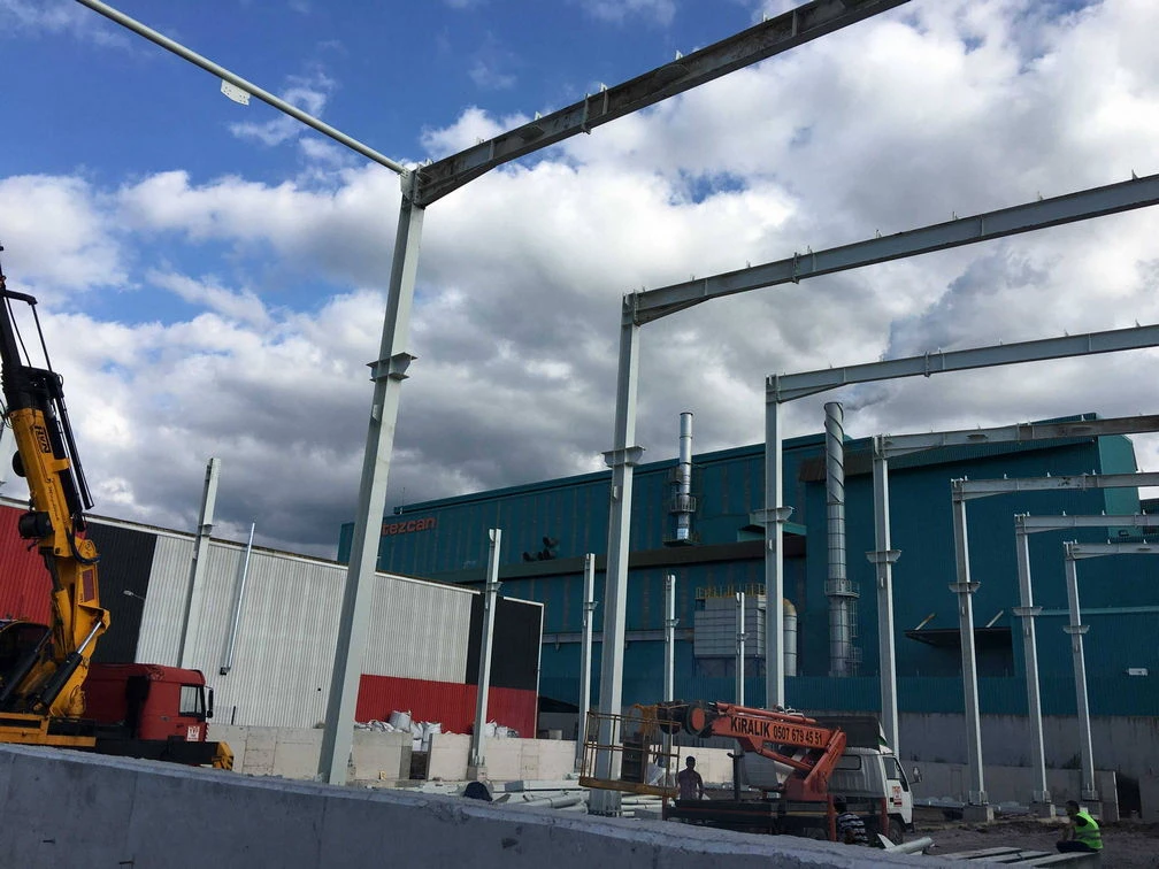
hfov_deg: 61.7
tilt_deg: +19.4
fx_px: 971
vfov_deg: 48.2
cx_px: 580
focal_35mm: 29
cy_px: 434
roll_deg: -2.9
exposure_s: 1/1672
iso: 25
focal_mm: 4.15
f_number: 2.2
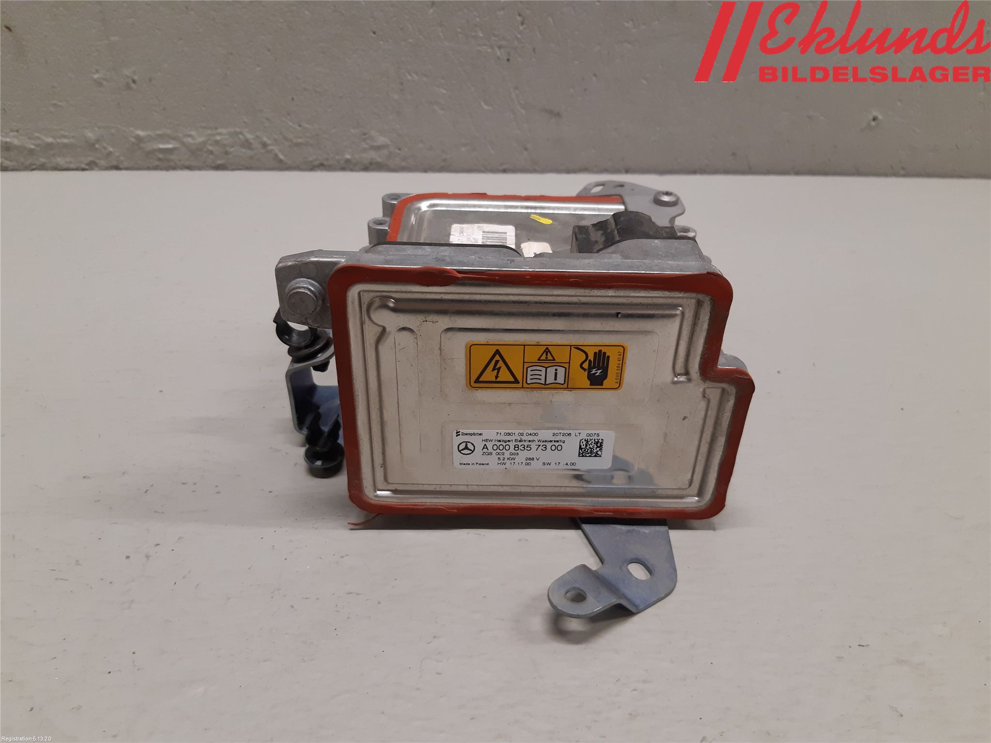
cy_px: 372
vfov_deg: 53.1
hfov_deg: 67.3
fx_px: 744
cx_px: 496
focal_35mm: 26
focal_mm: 3.93
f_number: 1.7
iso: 125
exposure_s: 1/50
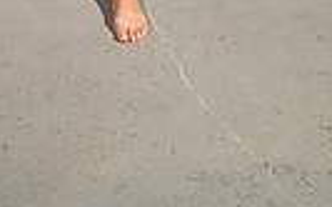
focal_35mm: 83
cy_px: -342
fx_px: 751
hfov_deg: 24.4
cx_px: 52
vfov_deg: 11.7
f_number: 6.3
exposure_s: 1/125
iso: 400
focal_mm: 24
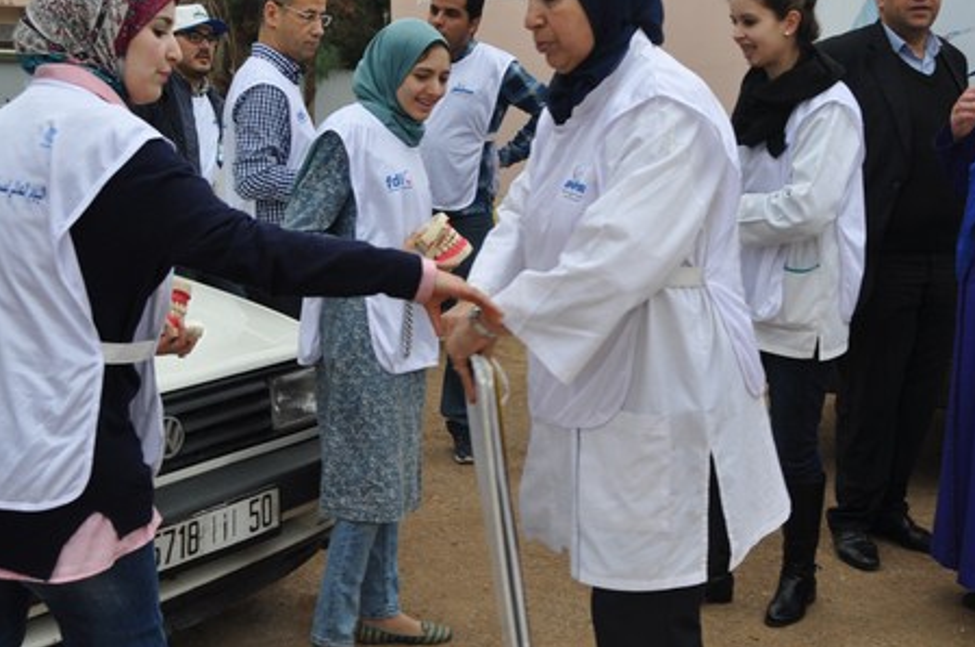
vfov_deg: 28.5
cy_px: 381
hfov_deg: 42.0
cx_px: 502
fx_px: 1271
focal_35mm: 47
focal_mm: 22
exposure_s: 1/125
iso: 200
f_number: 5.6
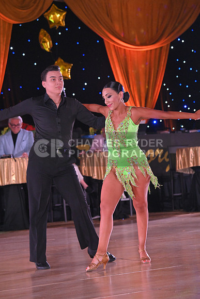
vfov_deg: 17.1
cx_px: 100
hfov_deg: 11.4
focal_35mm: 120
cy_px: 150
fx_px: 999
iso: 4000
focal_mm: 120
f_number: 6.3
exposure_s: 1/320
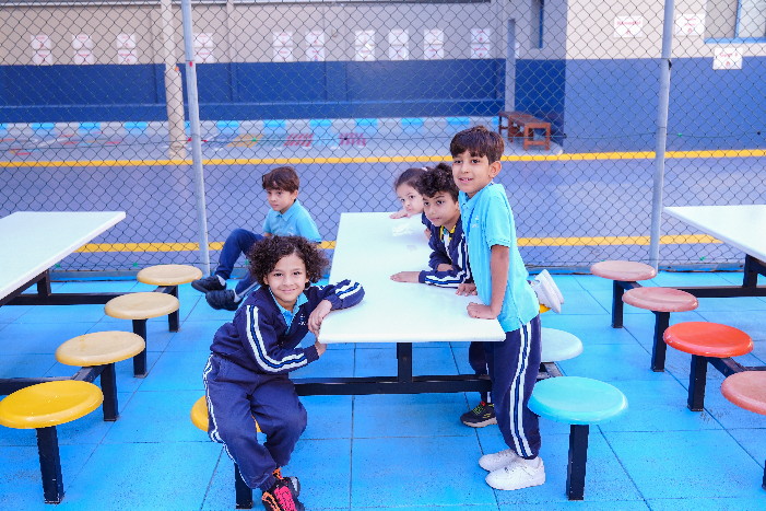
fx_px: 766
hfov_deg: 53.1
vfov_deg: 36.9
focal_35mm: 36
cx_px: 383
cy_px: 256
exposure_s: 1/125
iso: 1600
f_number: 5
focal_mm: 36
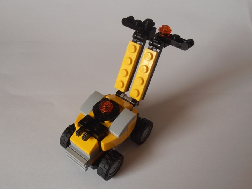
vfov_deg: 38.7
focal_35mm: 37
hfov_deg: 50.1
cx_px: 126
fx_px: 269
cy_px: 94
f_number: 3.9
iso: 125
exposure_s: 1/40
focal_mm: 6.61
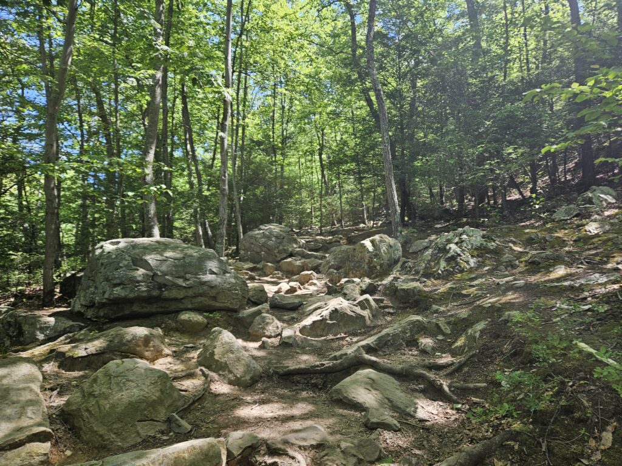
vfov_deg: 58.9
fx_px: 413
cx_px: 311
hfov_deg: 73.9
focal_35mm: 23
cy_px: 233
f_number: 1.8
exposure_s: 1/180
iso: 25
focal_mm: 5.4
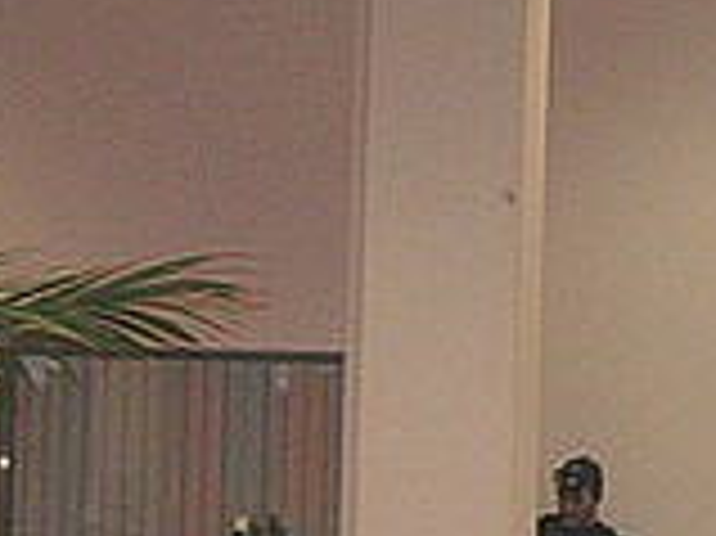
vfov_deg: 8.7
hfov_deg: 11.4
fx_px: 3472
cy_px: 633
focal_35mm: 168
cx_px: 1004
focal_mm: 9.6
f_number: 3.7
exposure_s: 1/60
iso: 160
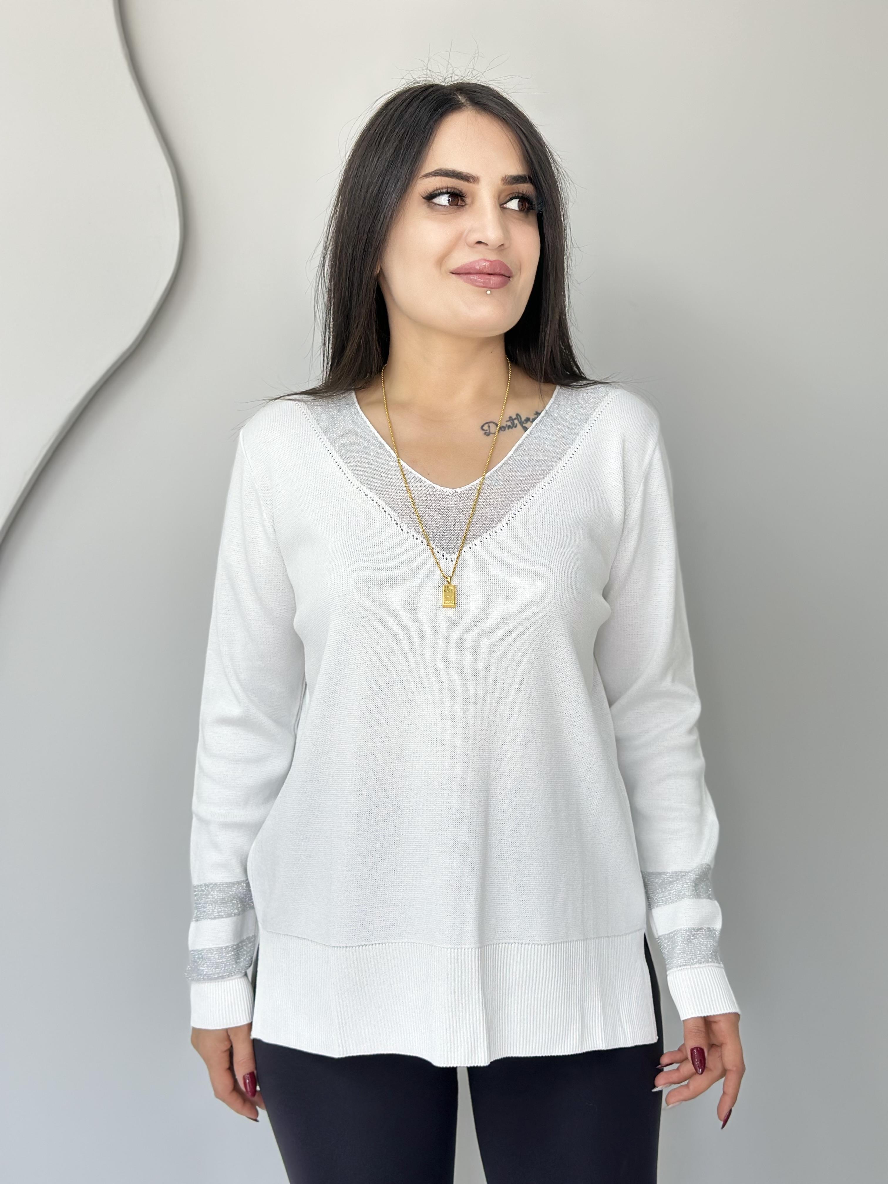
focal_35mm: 48
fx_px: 1642
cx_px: 444
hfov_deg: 30.3
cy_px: 592
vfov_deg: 39.7
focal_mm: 6.86
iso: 100
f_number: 1.78
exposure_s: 1/100
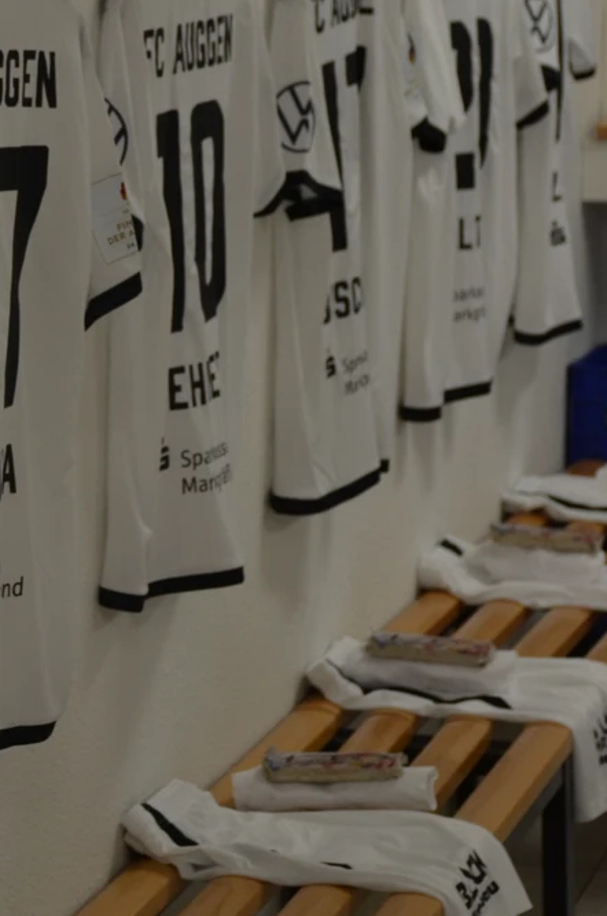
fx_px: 4114
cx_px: -70
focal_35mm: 162
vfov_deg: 12.7
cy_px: 268
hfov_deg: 8.4
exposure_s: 1/60
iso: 450
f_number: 4.5
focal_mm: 48
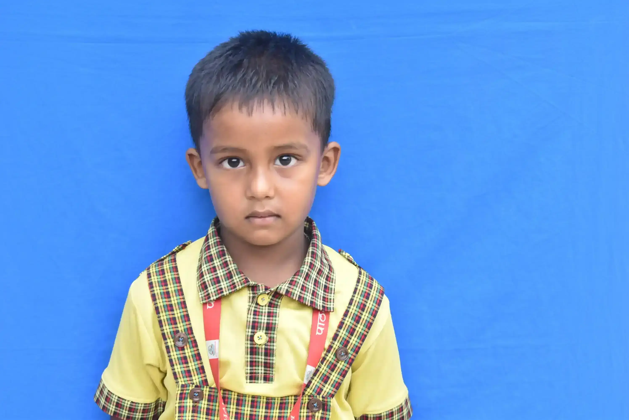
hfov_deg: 24.6
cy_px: 210
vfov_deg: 16.6
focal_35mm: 82
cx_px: 314
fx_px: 1443
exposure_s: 1/80
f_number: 6.3
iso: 500
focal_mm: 55
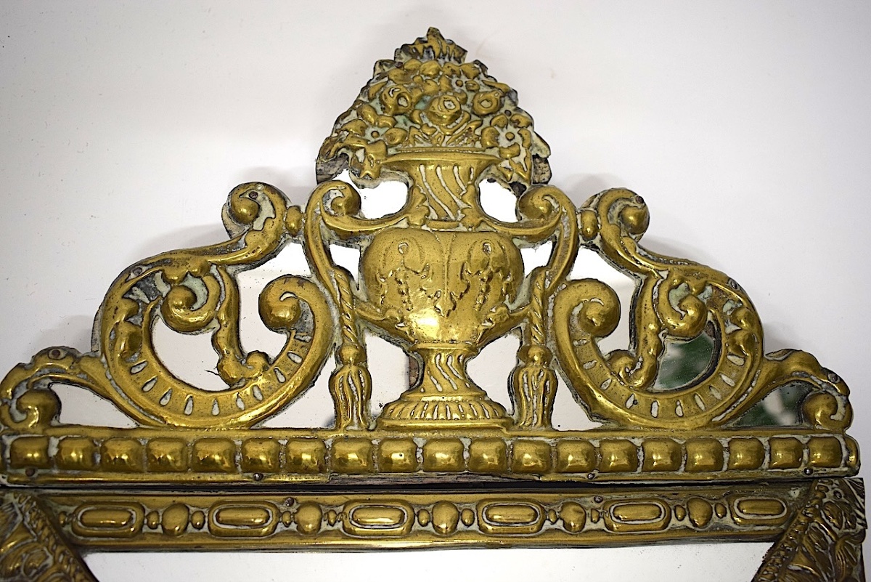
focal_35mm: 33
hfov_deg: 57.2
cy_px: 291
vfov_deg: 40.0
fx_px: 799
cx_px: 436
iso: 560
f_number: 4
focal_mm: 22
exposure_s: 1/60
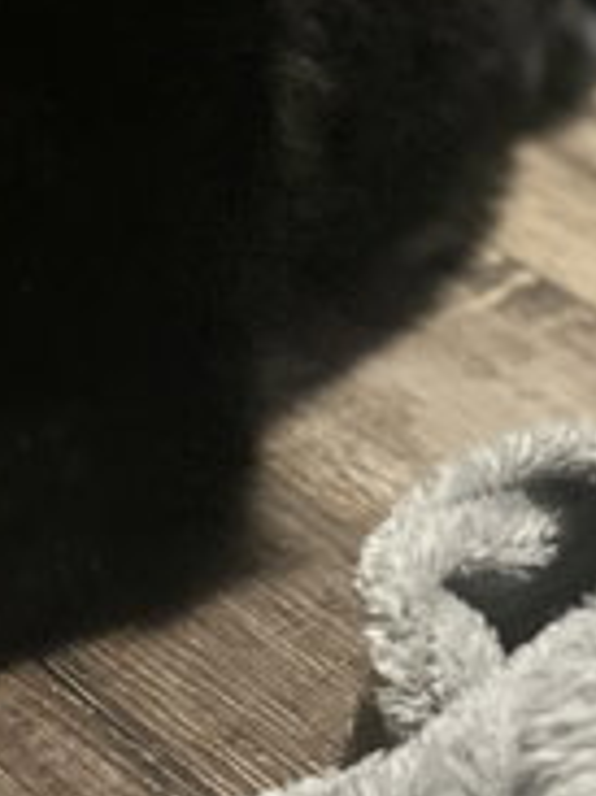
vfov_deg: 10.4
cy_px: 72
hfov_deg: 7.7
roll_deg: -7.3
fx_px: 4367
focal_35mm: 190
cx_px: -226
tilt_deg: -31.3
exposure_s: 1/15
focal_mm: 6
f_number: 2
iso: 640
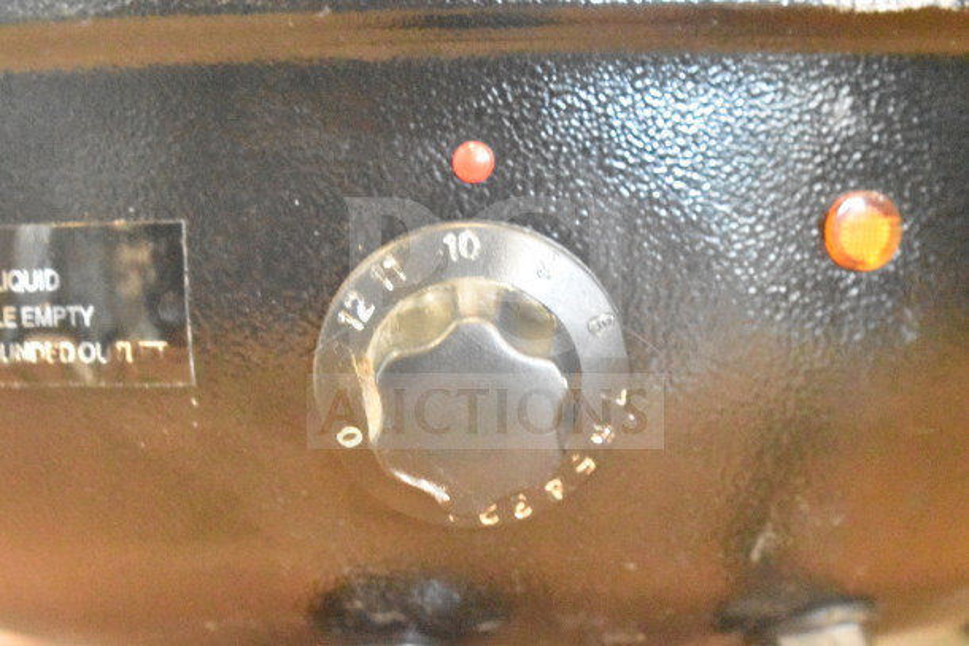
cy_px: 323
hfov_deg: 26.0
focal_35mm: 78
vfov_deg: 17.5
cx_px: 484
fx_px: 2100
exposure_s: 1/80
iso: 25600
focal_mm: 52
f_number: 5.6
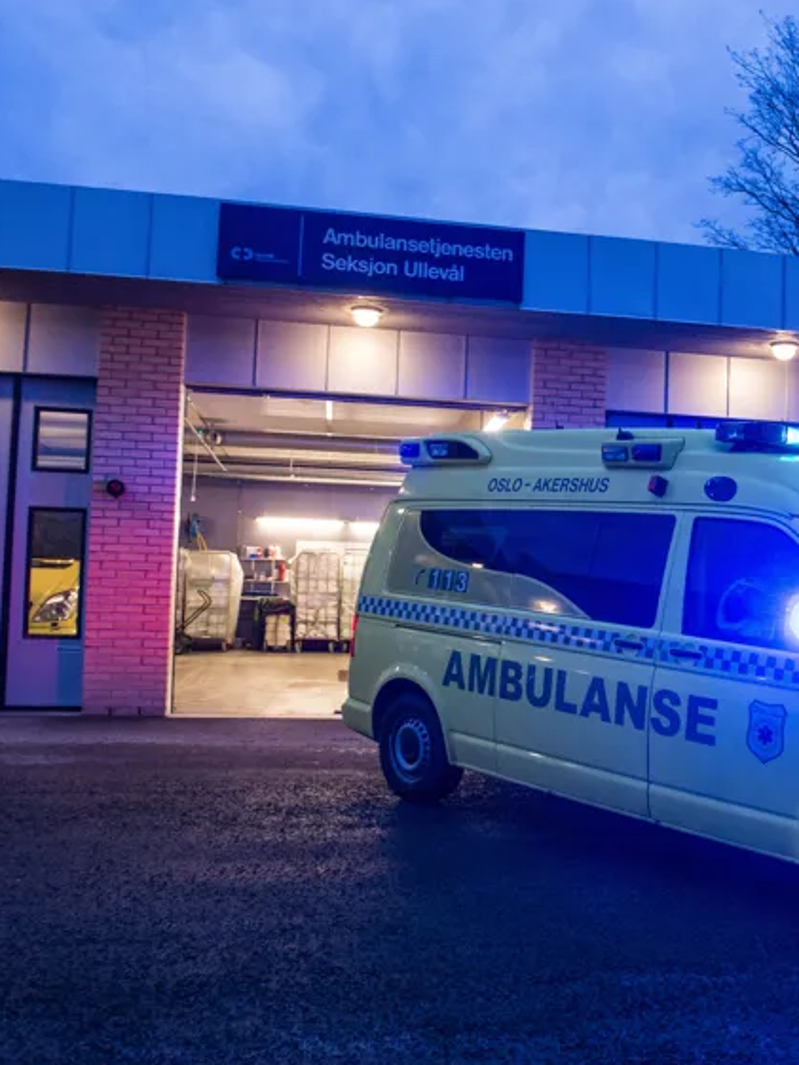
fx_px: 1138
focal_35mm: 37
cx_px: 605
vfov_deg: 50.1
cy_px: 532
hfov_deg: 37.7
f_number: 3.2
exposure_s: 1/125
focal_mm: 24
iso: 2000
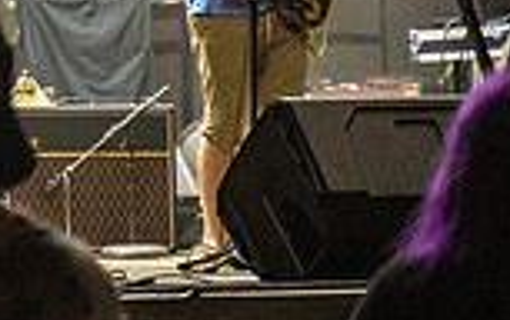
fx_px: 4035
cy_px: -178
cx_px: -373
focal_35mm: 290
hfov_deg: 7.1
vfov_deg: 4.5
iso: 6400
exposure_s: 1/100
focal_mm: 75
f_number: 2.8
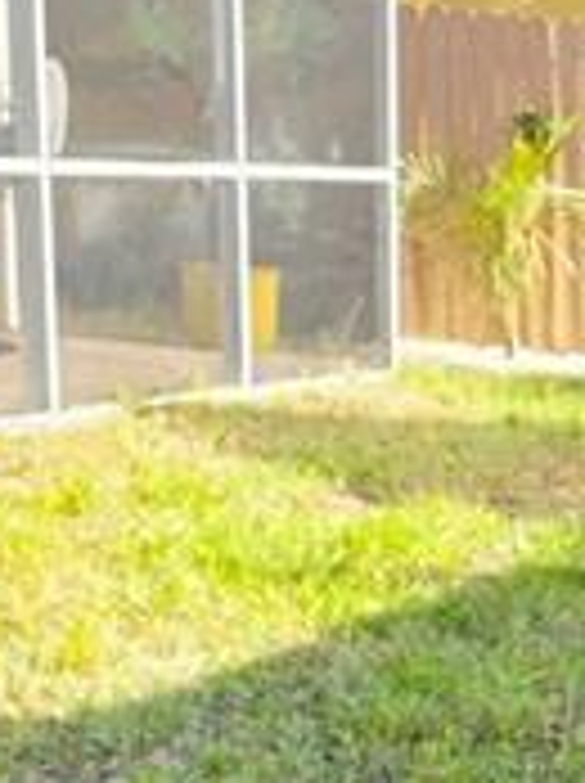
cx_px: 1242
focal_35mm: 159
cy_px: 1305
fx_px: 3592
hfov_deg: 8.7
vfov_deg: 11.7
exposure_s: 1/1667
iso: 80
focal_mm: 6.3
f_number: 1.7
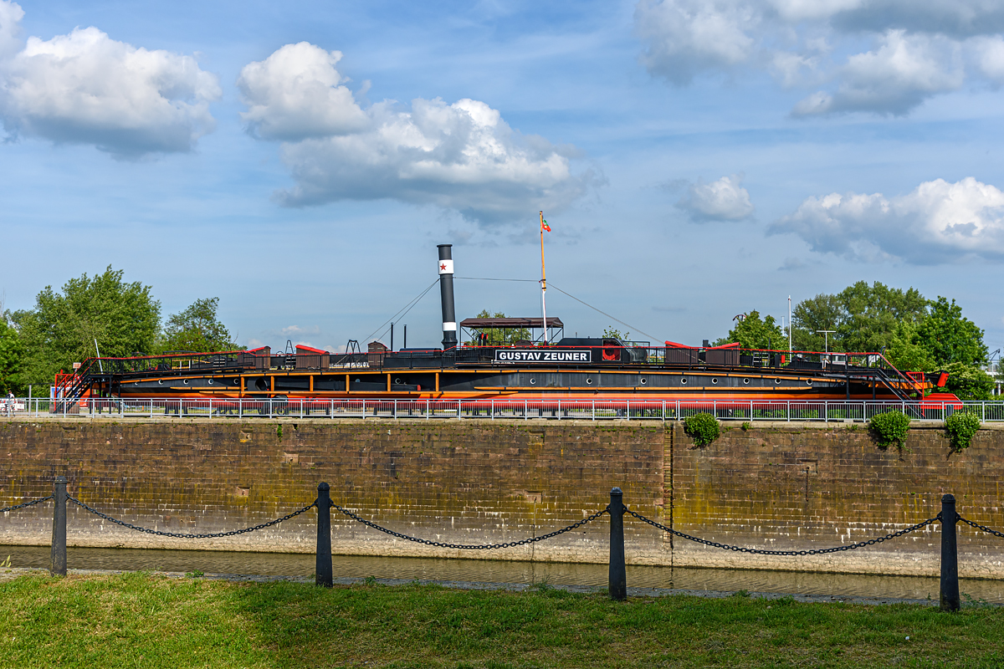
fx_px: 1339
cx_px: 502
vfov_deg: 28.1
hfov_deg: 41.1
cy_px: 334
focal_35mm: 48
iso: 200
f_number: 8
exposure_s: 1/800
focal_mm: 32
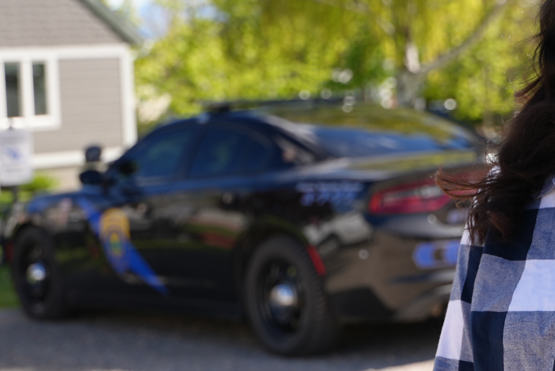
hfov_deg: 21.7
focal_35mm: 93
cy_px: 171
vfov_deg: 14.7
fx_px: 1435
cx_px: 405
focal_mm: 46
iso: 80
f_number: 4.5
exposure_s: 1/320
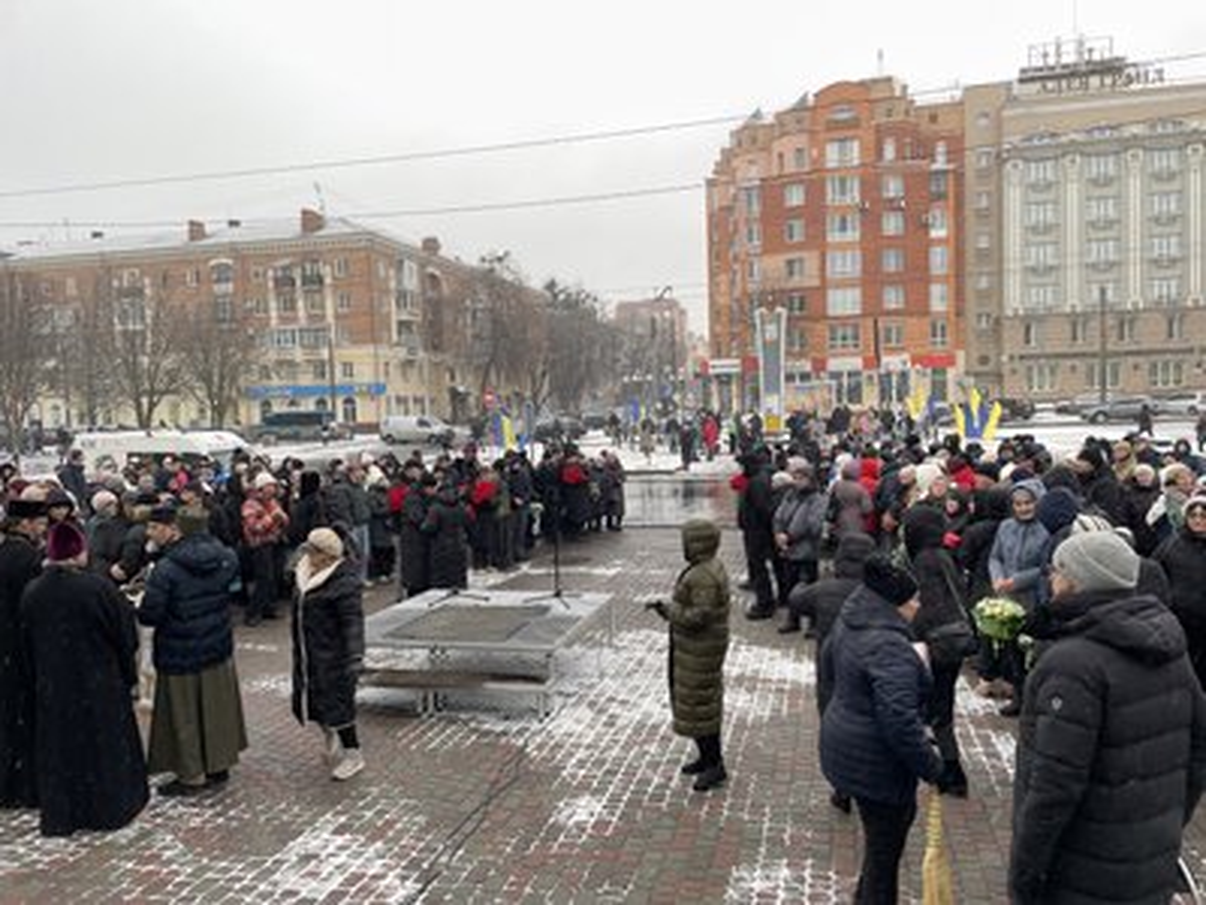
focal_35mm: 26
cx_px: 603
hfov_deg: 67.3
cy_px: 452
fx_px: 906
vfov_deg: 53.1
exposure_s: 1/121
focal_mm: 4.2
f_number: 1.6
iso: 40
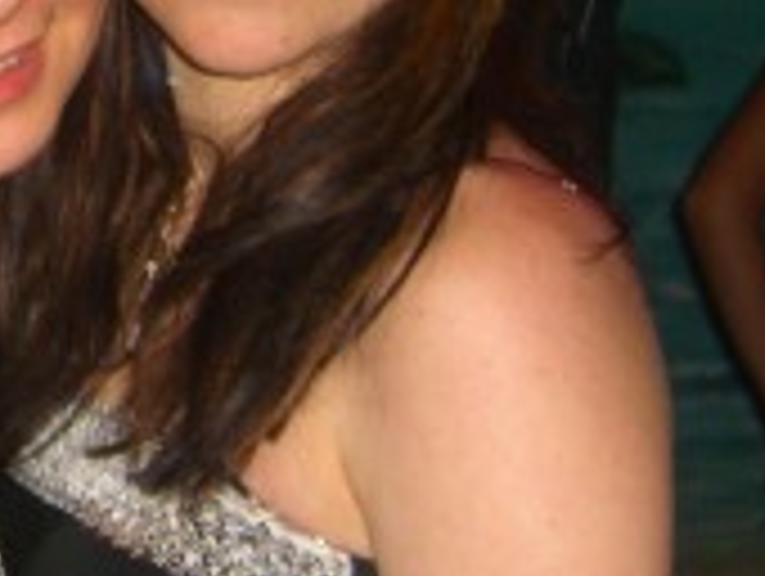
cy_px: -72
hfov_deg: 14.3
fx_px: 2966
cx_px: -104
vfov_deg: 10.9
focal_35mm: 134
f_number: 2.8
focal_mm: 7.9
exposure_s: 1/60
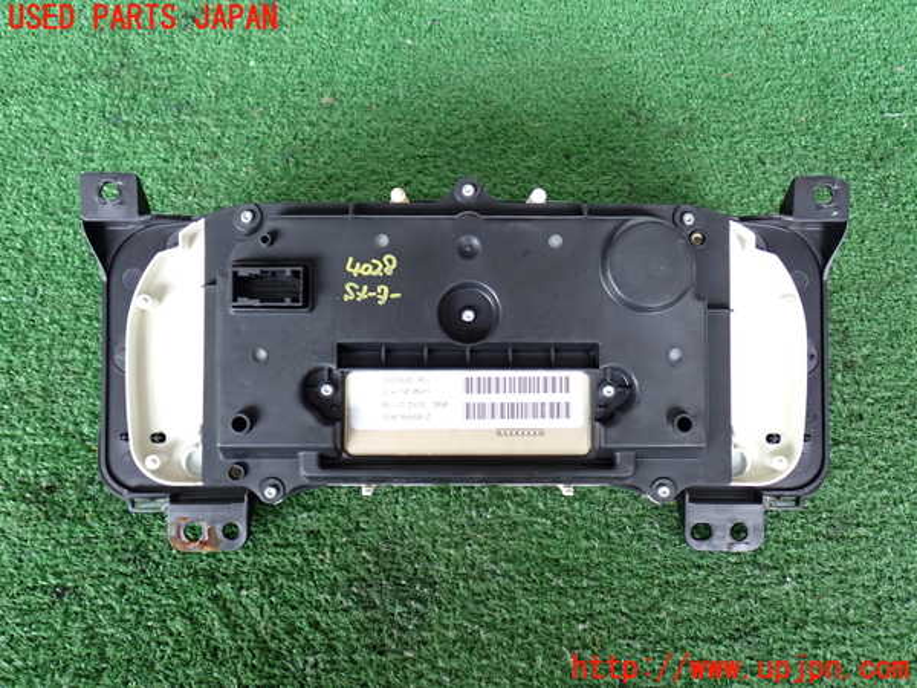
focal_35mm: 32
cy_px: 344
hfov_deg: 56.8
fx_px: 848
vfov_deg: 44.2
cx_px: 458
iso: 250
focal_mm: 5.79
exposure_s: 1/30
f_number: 2.4
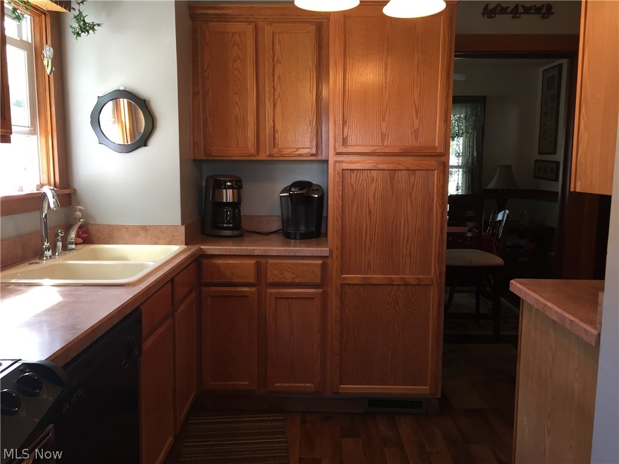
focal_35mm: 29
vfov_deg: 48.2
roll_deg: -0.9
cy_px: 232
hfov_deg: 61.7
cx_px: 310
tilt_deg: -9.3
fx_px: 519
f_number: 2.2
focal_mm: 4.15
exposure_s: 1/30
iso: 64
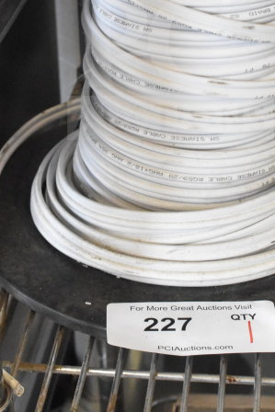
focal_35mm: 95
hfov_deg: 14.4
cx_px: 170
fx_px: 1088
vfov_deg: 21.1
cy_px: 67
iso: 6400
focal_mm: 31
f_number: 7.1
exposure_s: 1/200
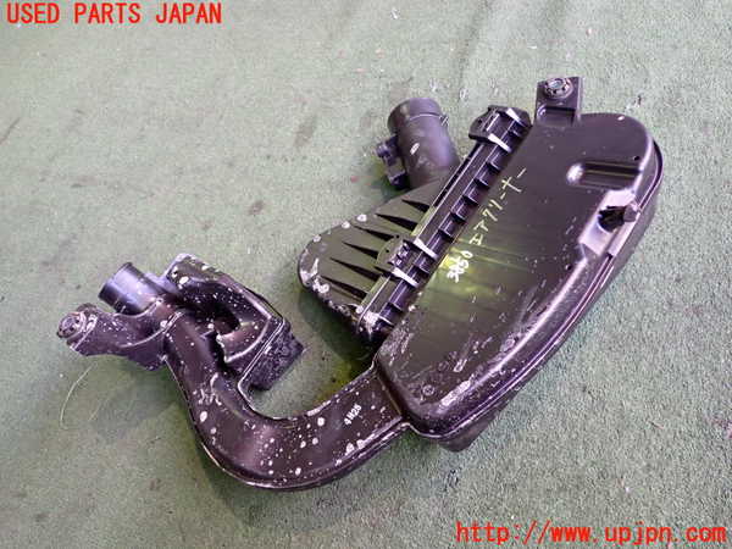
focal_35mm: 30
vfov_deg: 46.8
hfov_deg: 60.0
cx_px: 366
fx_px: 634
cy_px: 274
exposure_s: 1/60
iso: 400
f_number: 2.3
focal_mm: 5.4
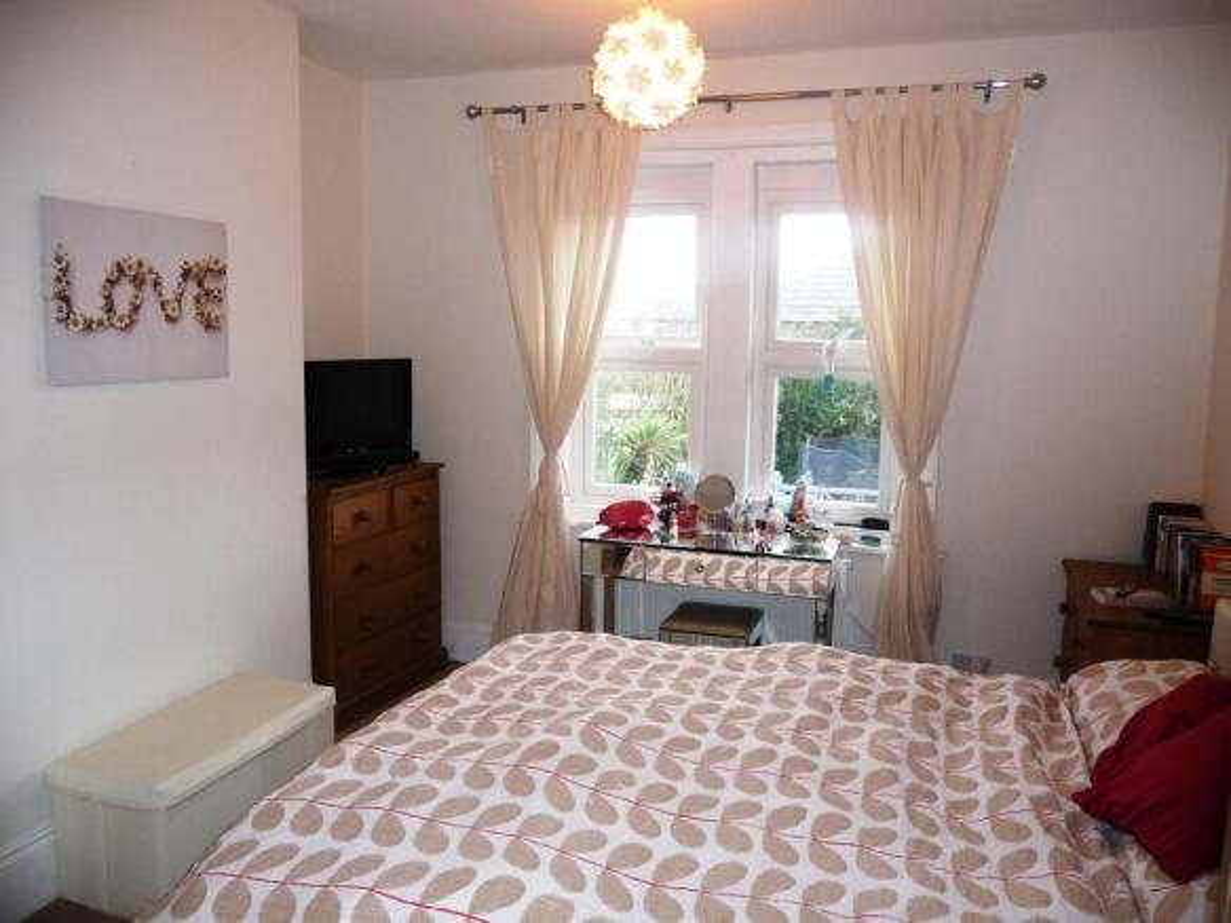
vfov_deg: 49.7
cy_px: 462
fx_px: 996
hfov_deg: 63.5
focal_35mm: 28
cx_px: 616
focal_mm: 4.7
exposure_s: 1/30
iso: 200
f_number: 3.3
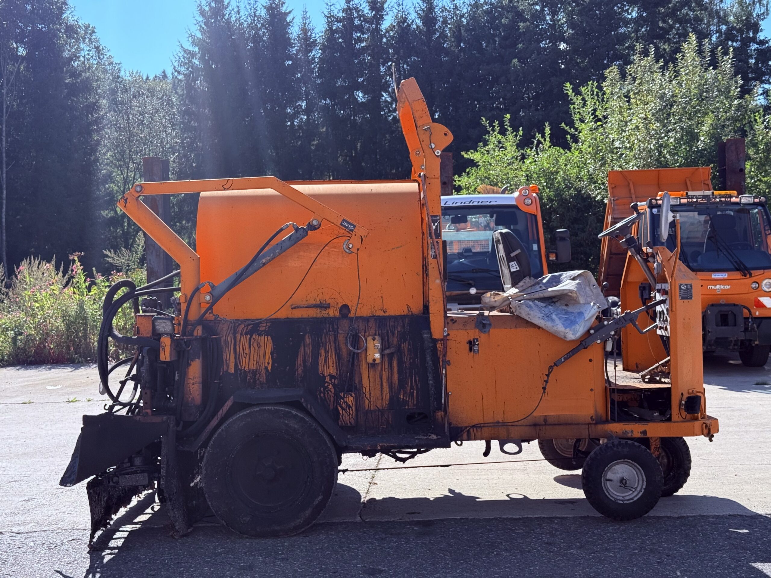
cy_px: 289
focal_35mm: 48
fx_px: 1069
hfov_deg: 39.7
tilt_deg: -1.8
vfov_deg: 30.3
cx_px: 386
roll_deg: +1.9
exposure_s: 1/2208
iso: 80
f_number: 1.78
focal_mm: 6.76
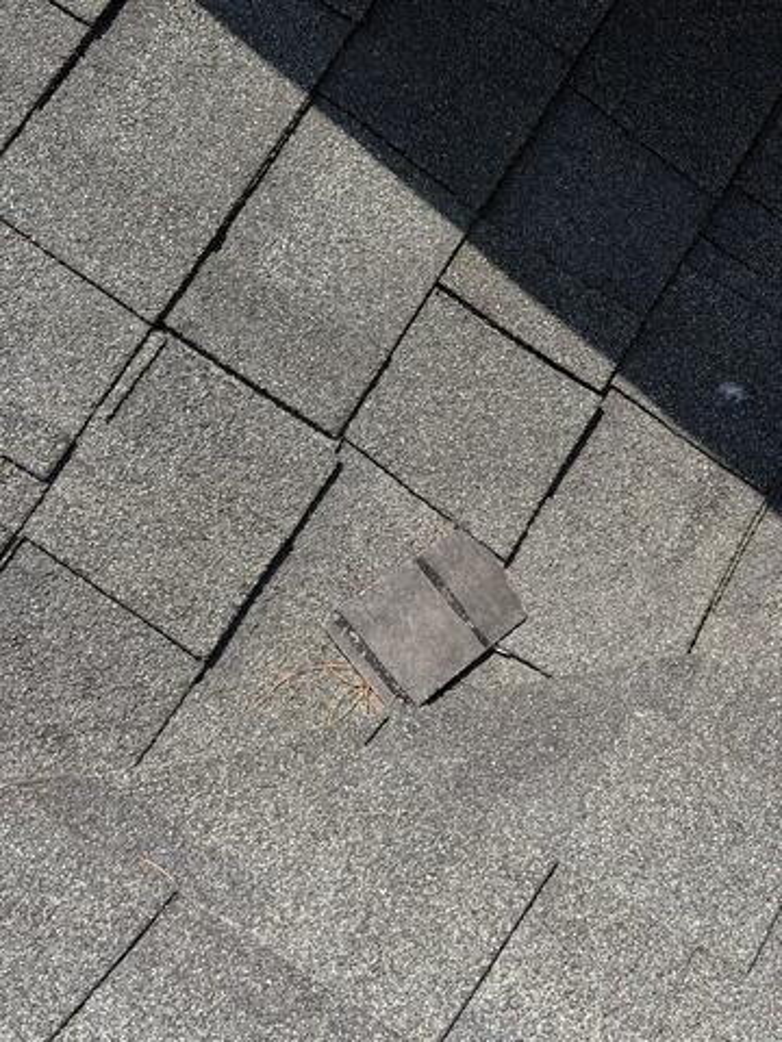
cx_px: 391
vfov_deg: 39.7
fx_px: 1446
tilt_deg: -68.3
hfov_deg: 30.3
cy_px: 521
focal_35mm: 48
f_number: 1.78
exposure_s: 1/2976
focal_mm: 6.76
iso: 80
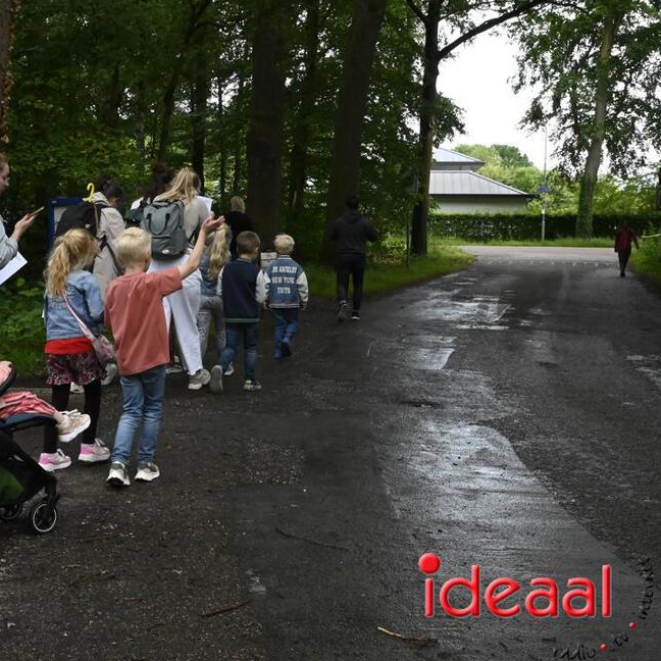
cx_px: 157
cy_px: 331
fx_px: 1123
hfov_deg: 32.1
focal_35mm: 52
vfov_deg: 32.8
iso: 8000
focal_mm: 40
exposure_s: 1/800
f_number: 16
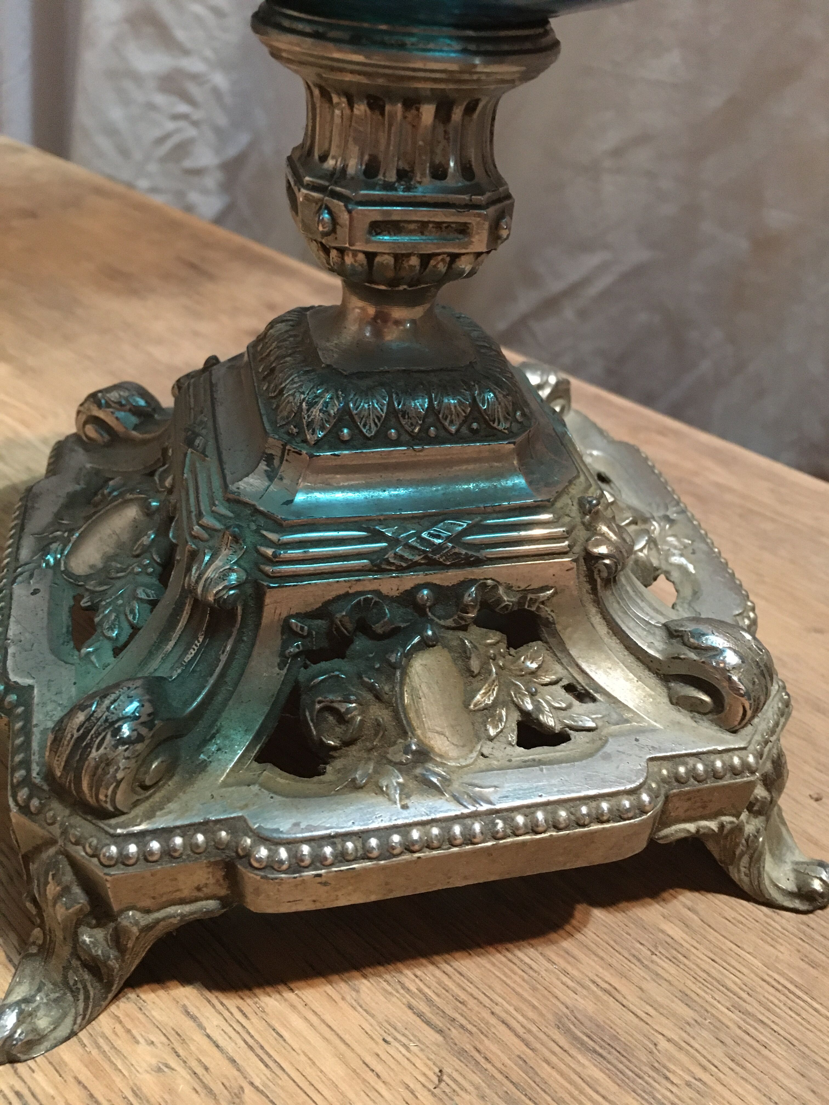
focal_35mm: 29
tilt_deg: -35.4
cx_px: 414
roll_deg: -6.4
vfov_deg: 61.7
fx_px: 926
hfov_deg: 48.2
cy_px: 552
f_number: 2.2
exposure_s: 1/17
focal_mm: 4.15
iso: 500
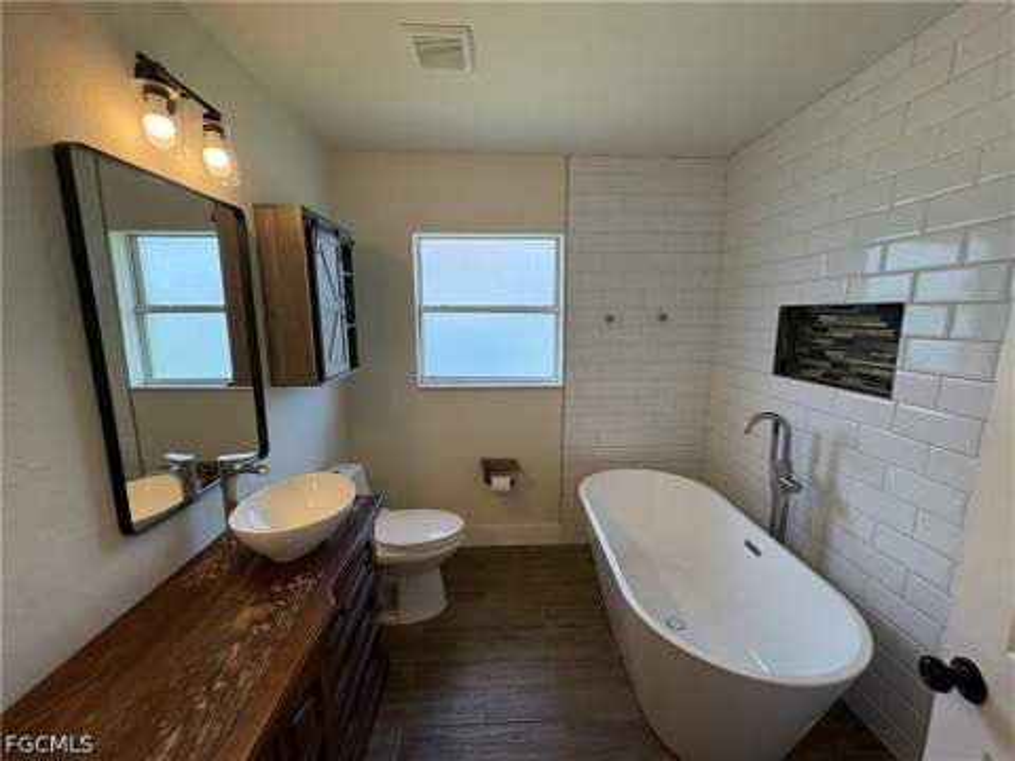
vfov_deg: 85.7
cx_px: 508
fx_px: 411
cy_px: 380
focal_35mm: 14
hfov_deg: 102.1
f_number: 2.2
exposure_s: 1/162
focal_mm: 2.22
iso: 50
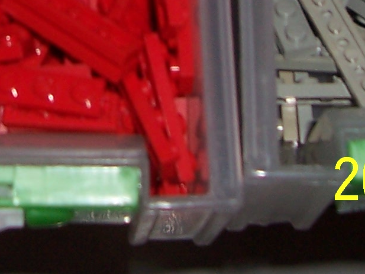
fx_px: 1339
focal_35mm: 127
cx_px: 11
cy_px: -205
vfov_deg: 11.0
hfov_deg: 15.3
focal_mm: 5.6
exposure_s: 1/60
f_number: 2.7
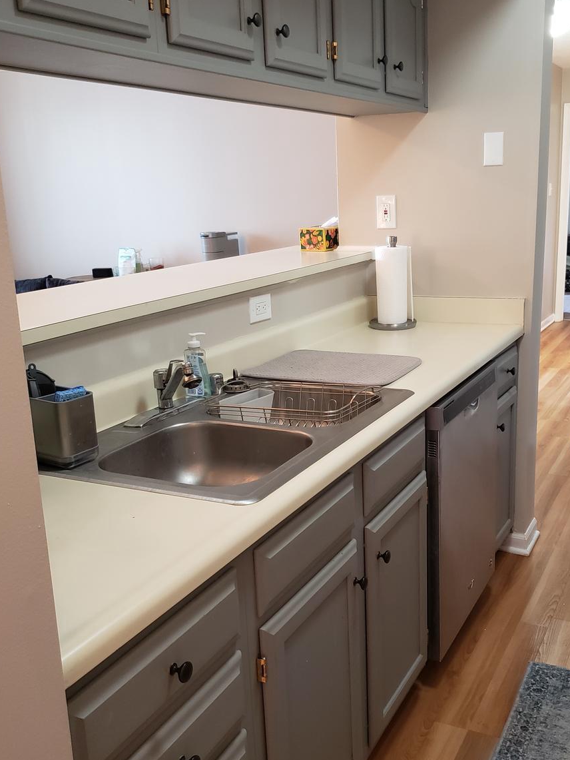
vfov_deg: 52.6
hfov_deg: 40.5
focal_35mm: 35
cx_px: 343
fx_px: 768
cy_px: 380
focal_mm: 4.3
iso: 320
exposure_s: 1/24
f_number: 1.5
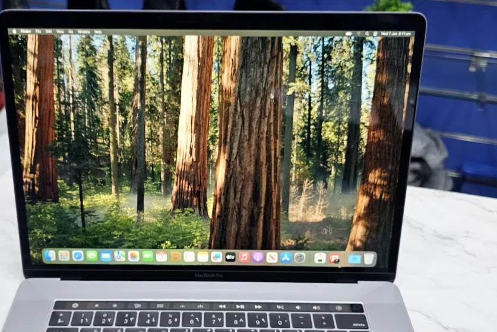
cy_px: 217
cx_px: 209
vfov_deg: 33.9
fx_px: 538
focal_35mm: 39
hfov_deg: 49.4
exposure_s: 1/100
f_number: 1.7
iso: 160
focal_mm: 6.3
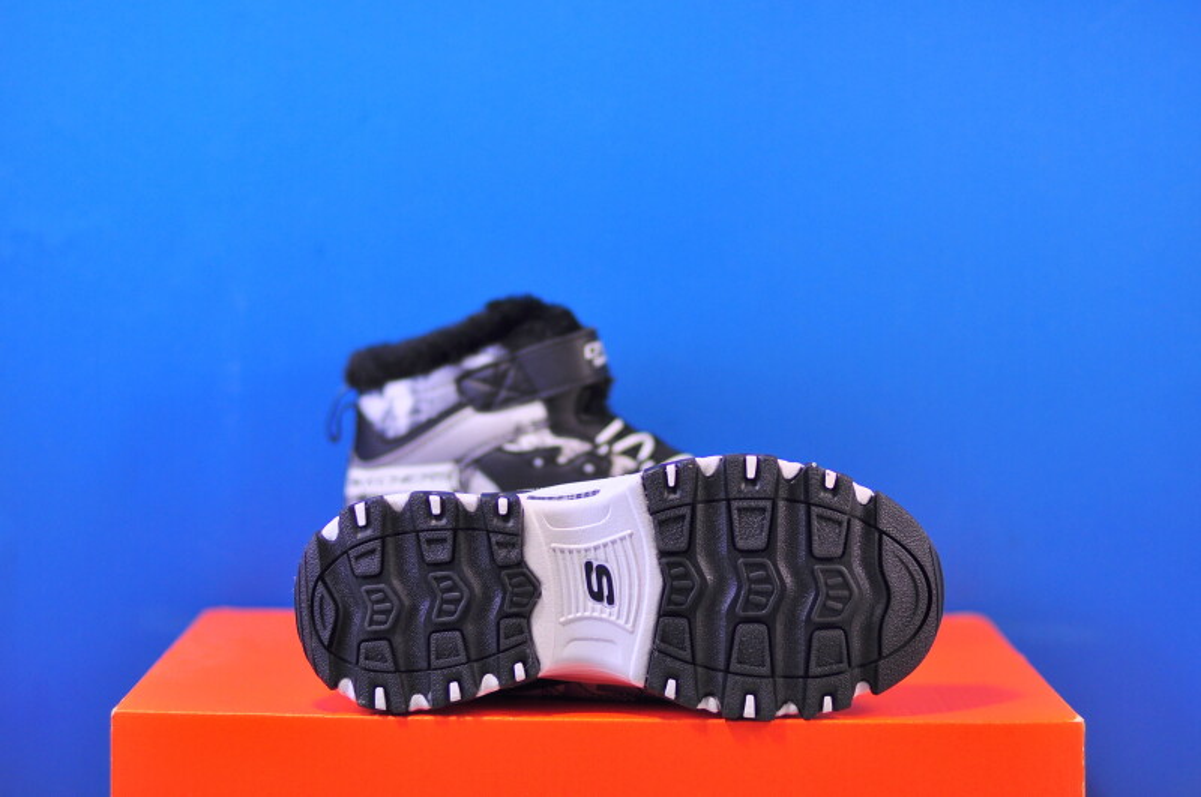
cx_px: 600
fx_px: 2499
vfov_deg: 18.1
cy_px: 398
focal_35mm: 75
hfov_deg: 27.0
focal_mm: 50
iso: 250
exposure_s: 1/320
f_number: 2
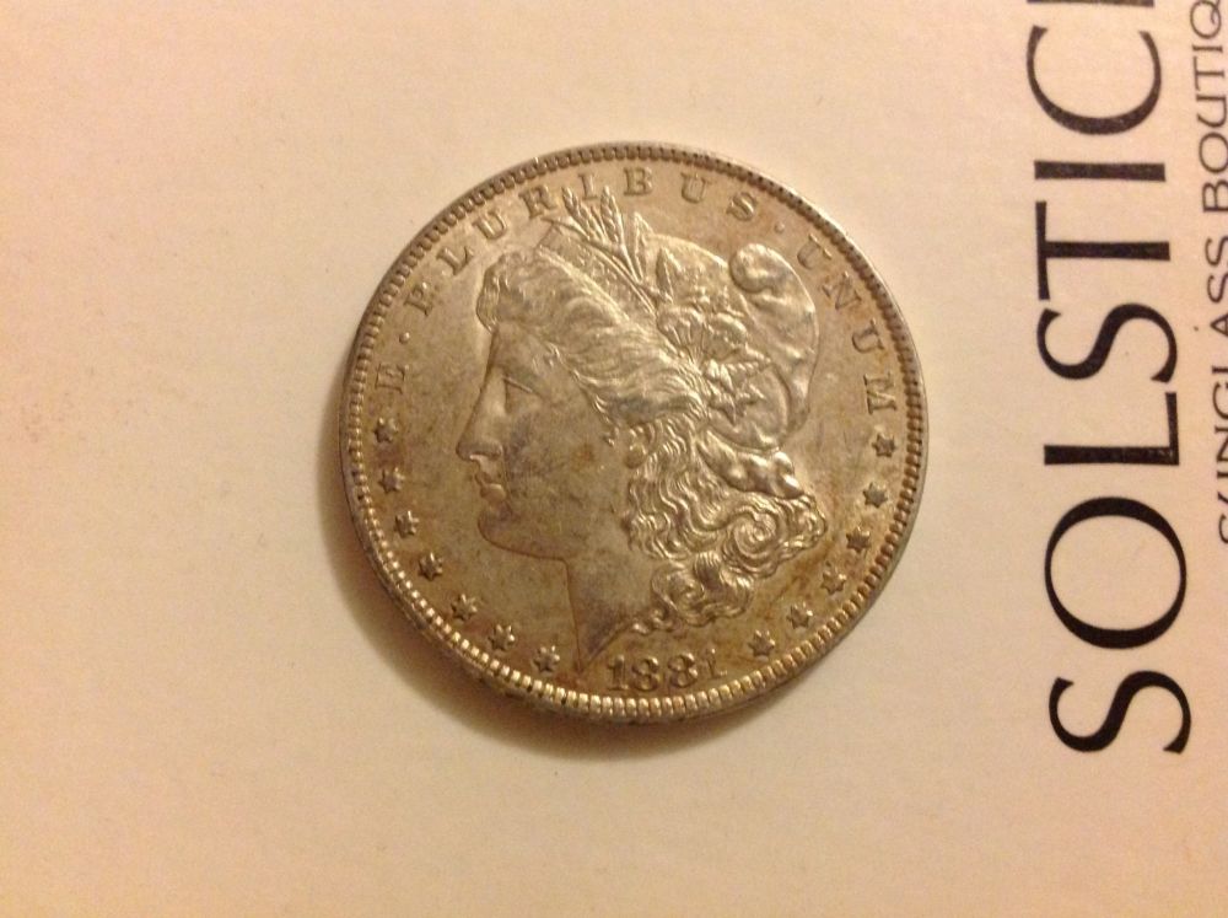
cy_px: 459
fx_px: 1240
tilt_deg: -84.9
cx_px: 614
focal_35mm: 35
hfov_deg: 52.7
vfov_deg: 40.6
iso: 500
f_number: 2.4
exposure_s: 1/15
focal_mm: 4.28
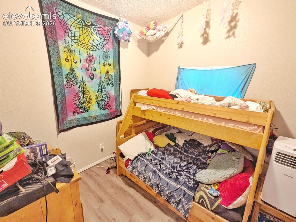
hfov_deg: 94.5
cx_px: 148
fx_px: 137
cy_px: 111
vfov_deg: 78.1
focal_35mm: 16
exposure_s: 1/24
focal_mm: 2.22
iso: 357
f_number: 2.2
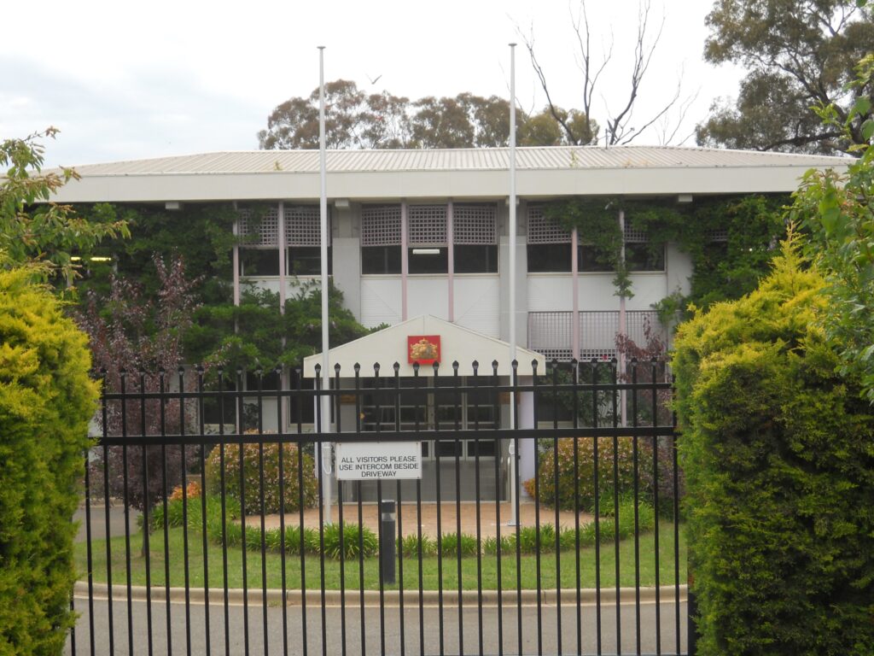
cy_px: 328
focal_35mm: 46
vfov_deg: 31.5
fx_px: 1161
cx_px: 437
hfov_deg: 41.2
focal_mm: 8.3
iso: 80
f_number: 3.4
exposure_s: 1/250
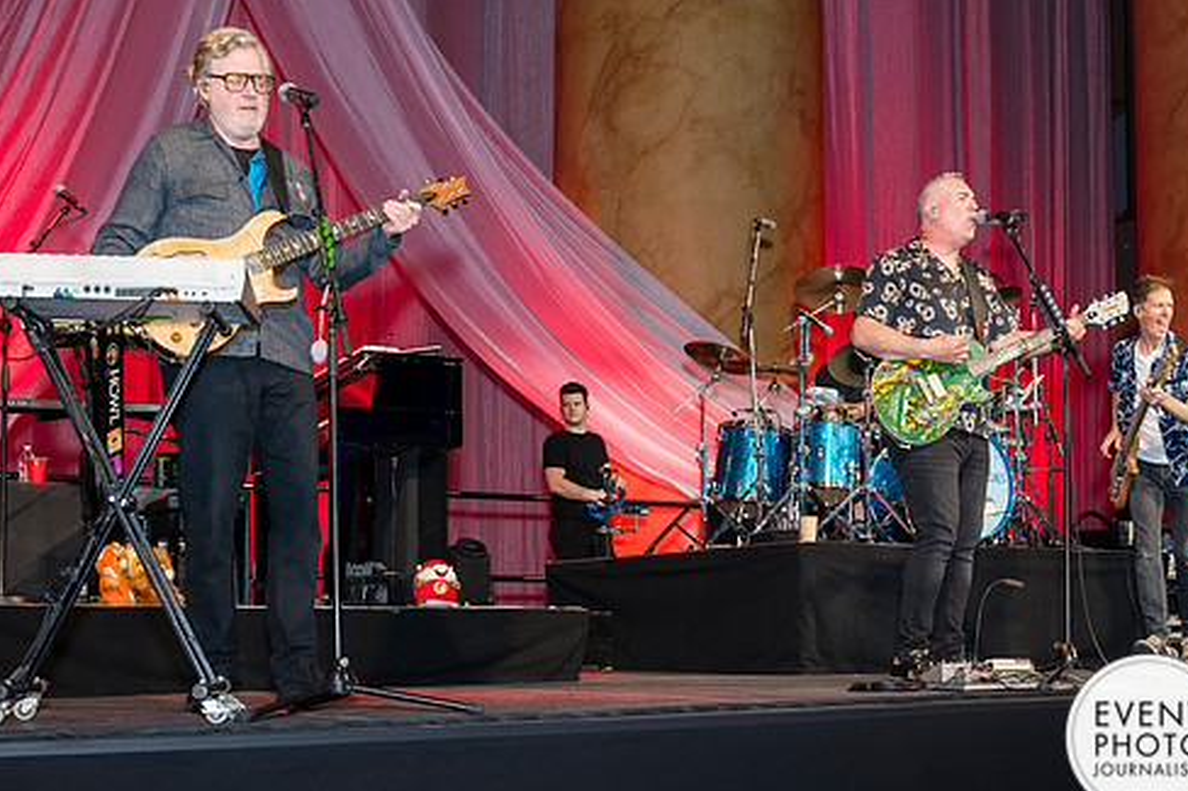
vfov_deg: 26.3
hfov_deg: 38.5
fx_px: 1682
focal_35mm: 51
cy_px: 551
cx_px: 793
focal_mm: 31.5
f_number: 4
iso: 800
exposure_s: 1/100
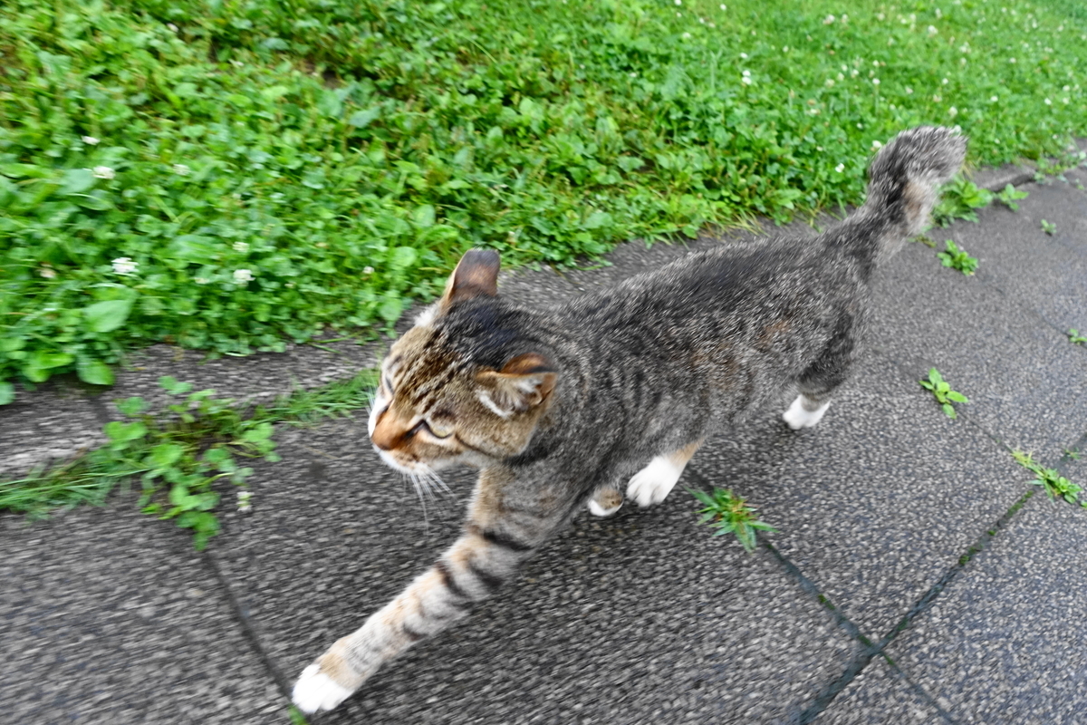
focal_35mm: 24
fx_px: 725
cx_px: 544
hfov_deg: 73.7
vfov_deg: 53.1
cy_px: 362
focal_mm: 8.8
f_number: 2.8
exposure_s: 1/200
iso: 640
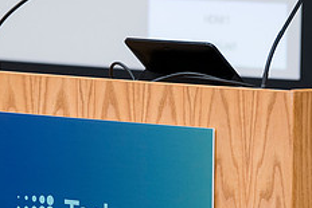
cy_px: 191
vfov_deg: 4.0
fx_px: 3009
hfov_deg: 5.9
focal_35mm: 347
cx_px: 148
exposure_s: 1/200
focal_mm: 139
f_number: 3.5
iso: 900
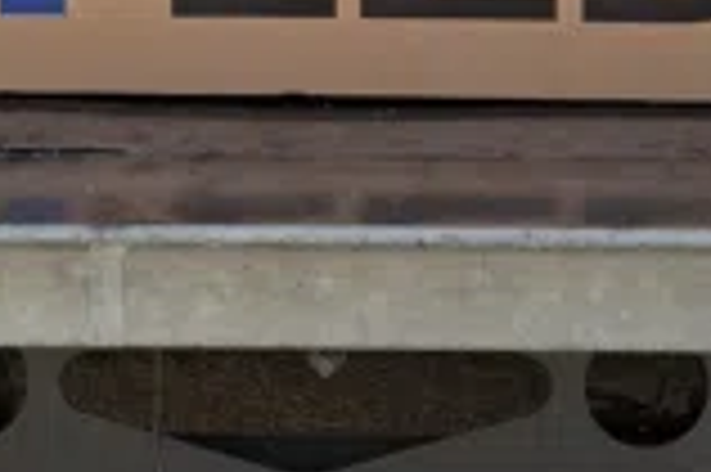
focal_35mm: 97
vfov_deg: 12.0
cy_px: -557
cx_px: 297
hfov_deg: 21.0
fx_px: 1914
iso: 40
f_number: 1.8
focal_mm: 5.54
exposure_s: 1/446
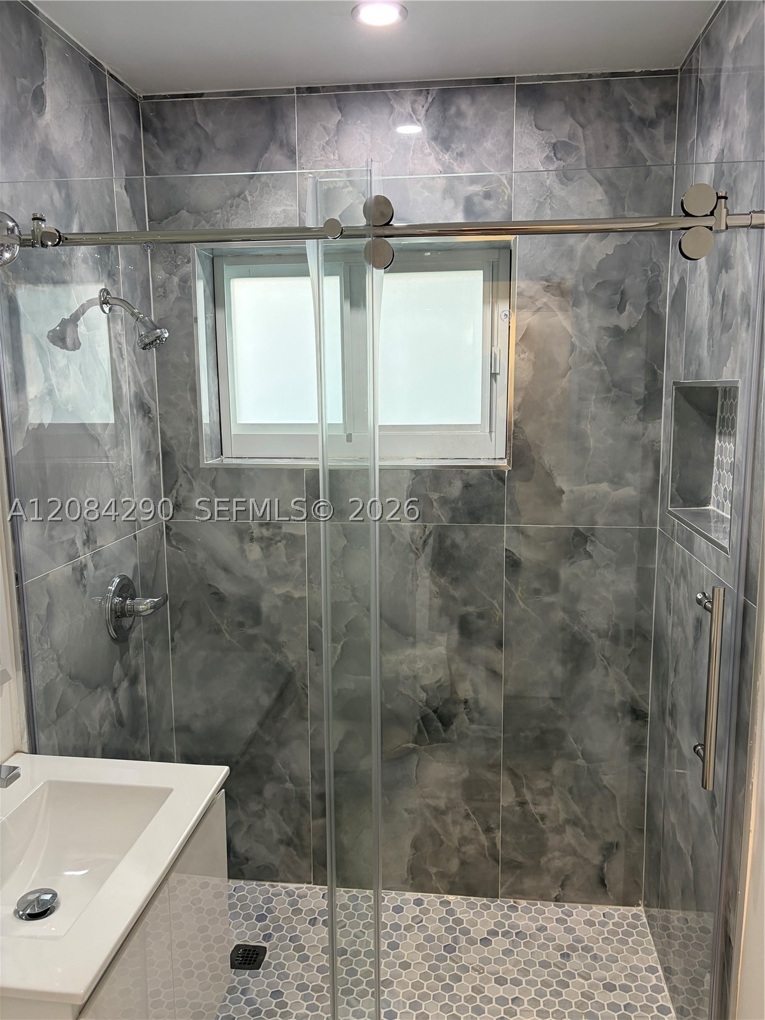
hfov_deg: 53.1
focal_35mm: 26
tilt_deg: -9.8
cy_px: 510
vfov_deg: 67.3
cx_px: 382
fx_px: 766
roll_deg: +0.9
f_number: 1.6
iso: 100
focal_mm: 5.96
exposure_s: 1/60
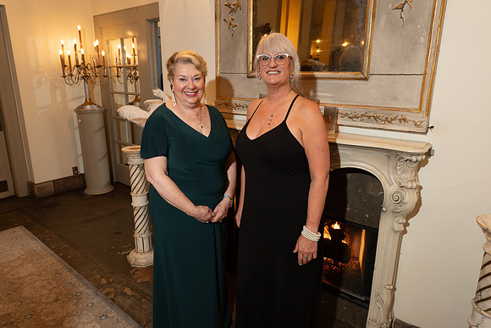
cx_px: 246
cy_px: 164
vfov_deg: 53.2
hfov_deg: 73.7
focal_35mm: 24
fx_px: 327
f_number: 5.6
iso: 3200
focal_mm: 24
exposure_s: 1/60
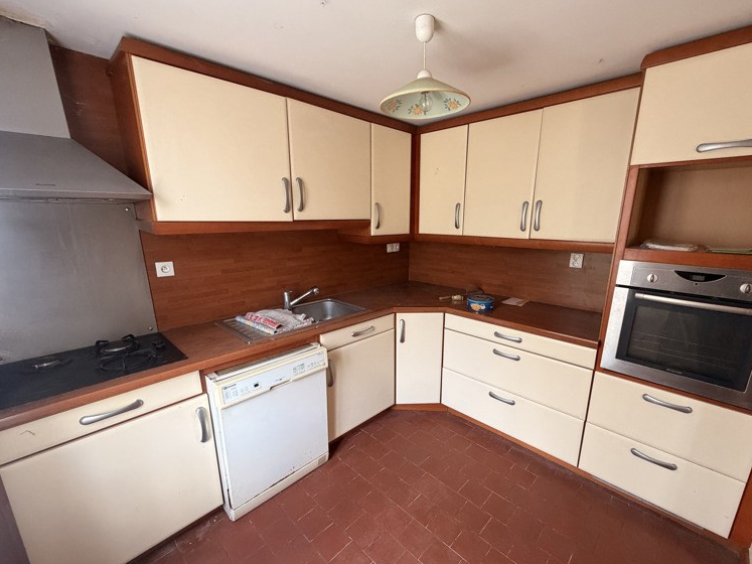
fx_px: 326
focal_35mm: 15
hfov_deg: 98.1
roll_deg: -0.1
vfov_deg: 81.7
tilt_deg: -13.7
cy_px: 297
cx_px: 400
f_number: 2.2
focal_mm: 2.22
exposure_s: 1/94
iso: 320
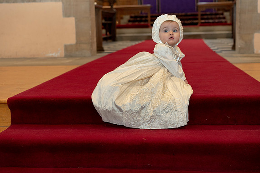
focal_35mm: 56
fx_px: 404
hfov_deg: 35.6
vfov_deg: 24.2
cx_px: 128
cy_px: 86
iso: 3200
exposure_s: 1/160
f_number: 4
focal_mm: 55
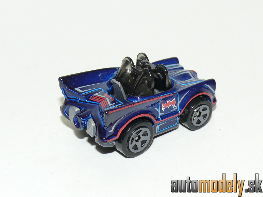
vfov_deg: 14.4
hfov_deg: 19.1
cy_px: 98
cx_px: 132
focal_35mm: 103
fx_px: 783
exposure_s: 1/30
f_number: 4
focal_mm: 13.4
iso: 100
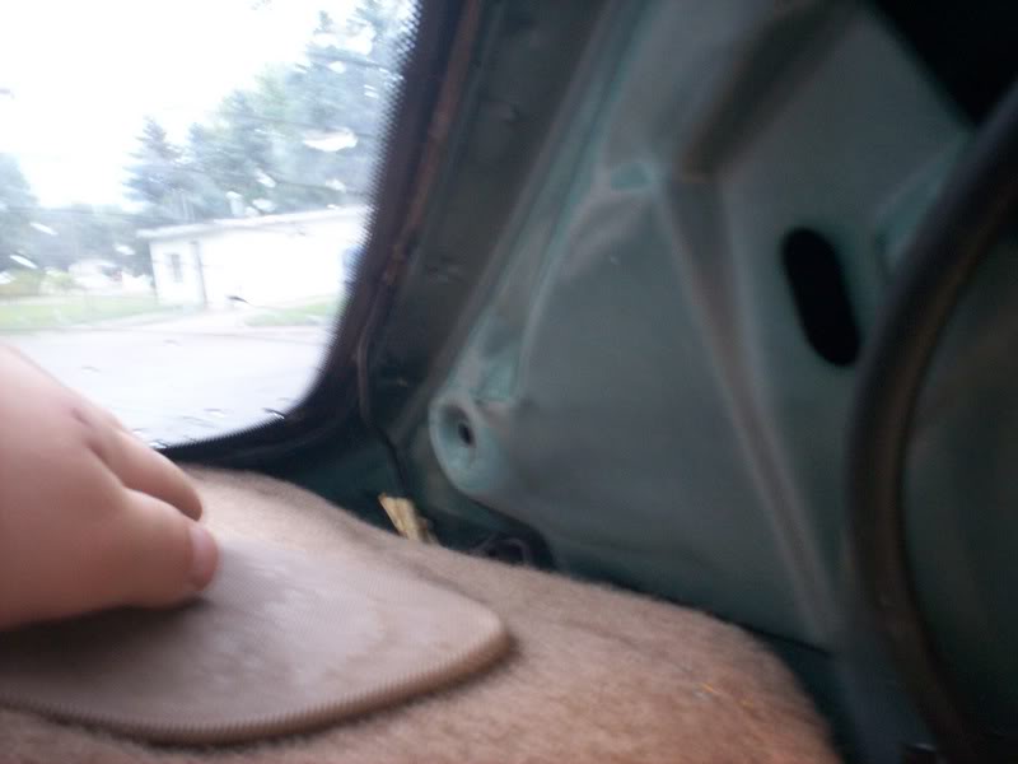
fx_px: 1059
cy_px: 382
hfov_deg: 51.4
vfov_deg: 39.7
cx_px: 509
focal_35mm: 36
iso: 200
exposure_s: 1/8
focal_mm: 6
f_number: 4.5
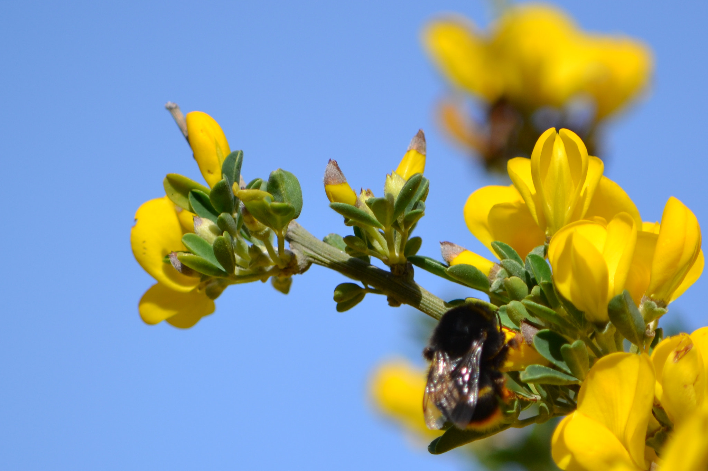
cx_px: 354
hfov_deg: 4.6
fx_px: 8845
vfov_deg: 3.1
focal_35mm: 450
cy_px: 236
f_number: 5.6
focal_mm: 300
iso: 140
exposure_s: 1/500
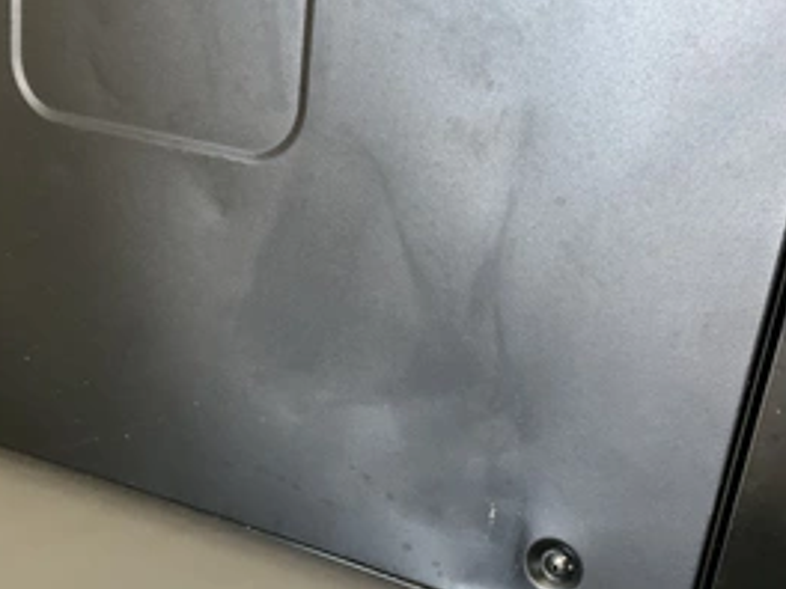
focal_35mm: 44
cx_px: 384
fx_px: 999
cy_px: 372
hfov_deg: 42.9
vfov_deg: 32.7
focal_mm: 3
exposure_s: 1/40
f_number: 1.8
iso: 320
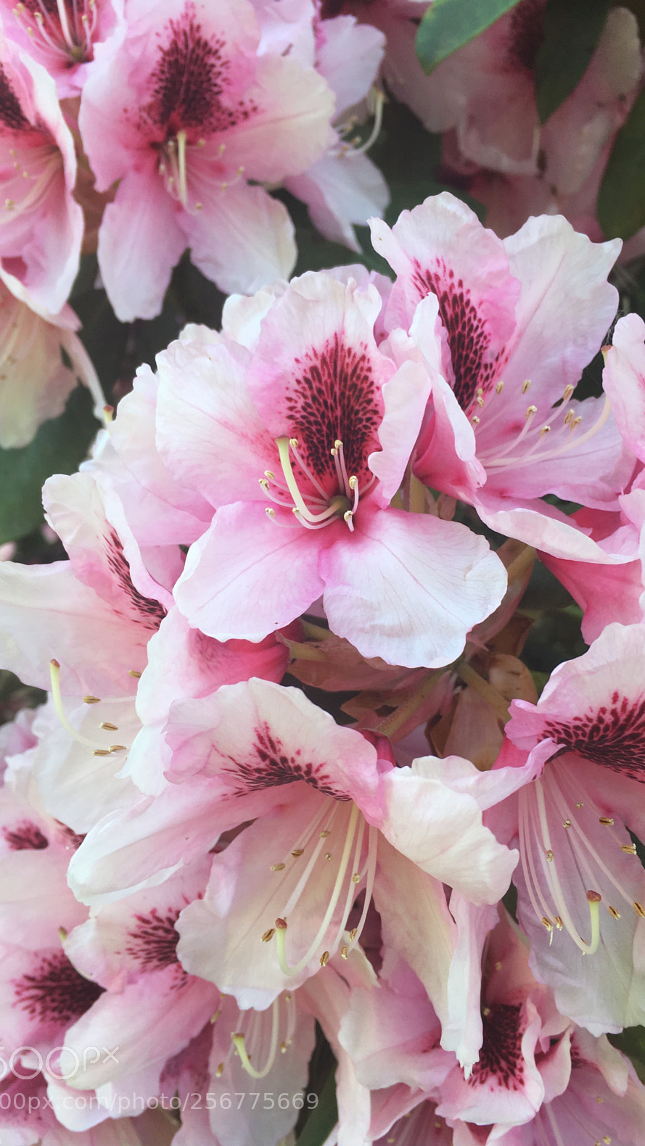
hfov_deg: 36.6
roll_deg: -0.3
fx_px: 973
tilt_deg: -15.0
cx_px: 374
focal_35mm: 32
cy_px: 578
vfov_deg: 61.0
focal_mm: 4.15
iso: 32
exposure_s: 1/100
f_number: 2.2
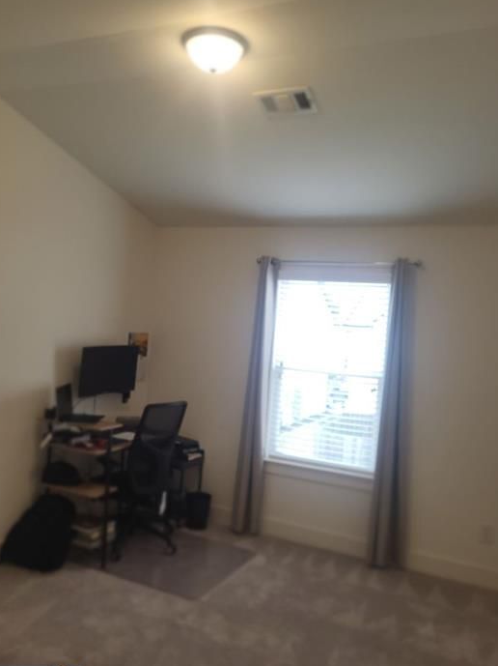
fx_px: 557
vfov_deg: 61.7
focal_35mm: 29
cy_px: 332
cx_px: 248
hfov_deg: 48.2
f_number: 1.8
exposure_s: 1/60
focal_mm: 5.4
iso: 50
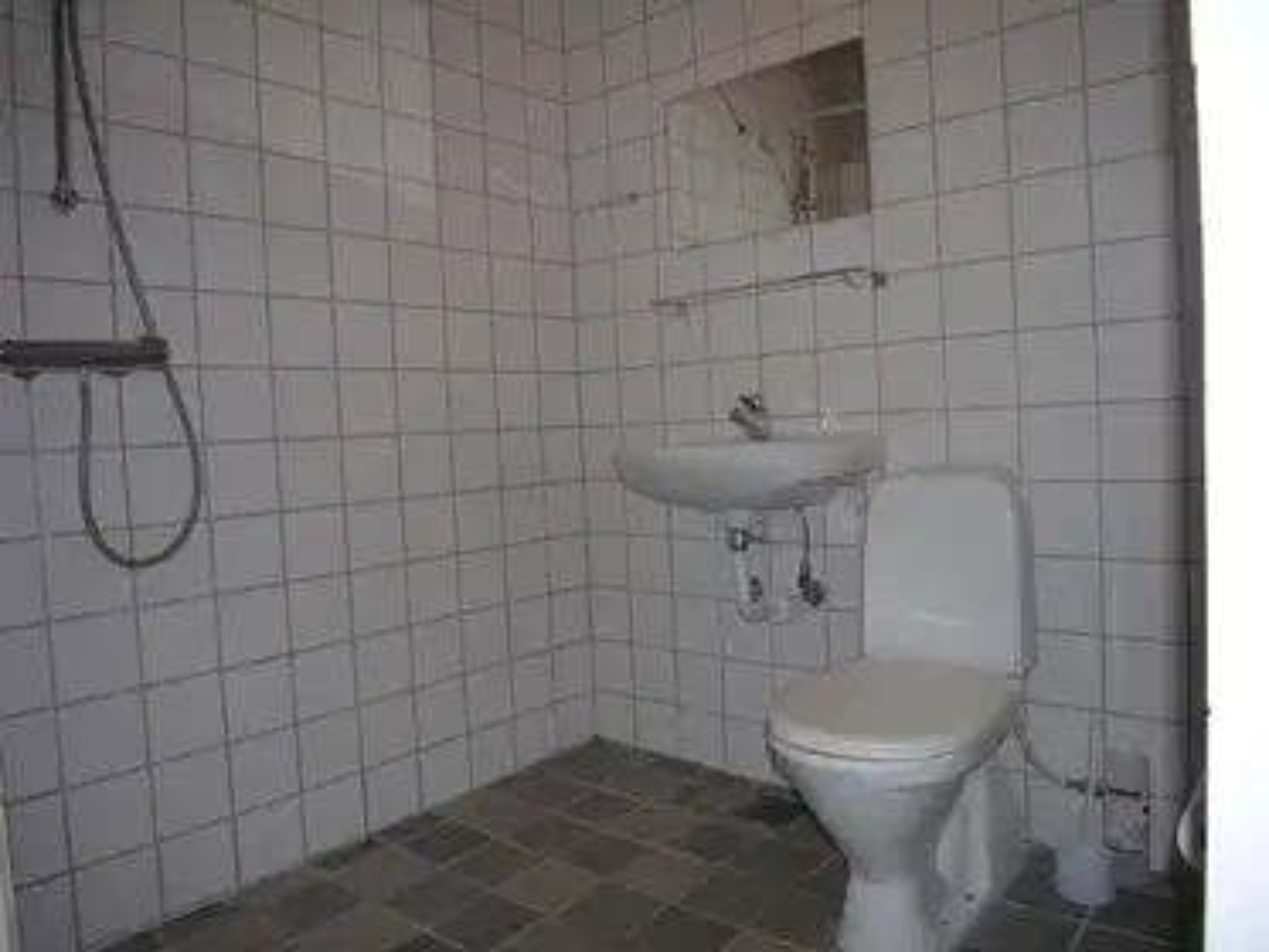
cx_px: 634
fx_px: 880
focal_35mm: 24
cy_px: 476
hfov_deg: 71.6
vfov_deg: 56.8
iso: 50
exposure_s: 1/60.1
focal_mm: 6.1
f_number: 2.6
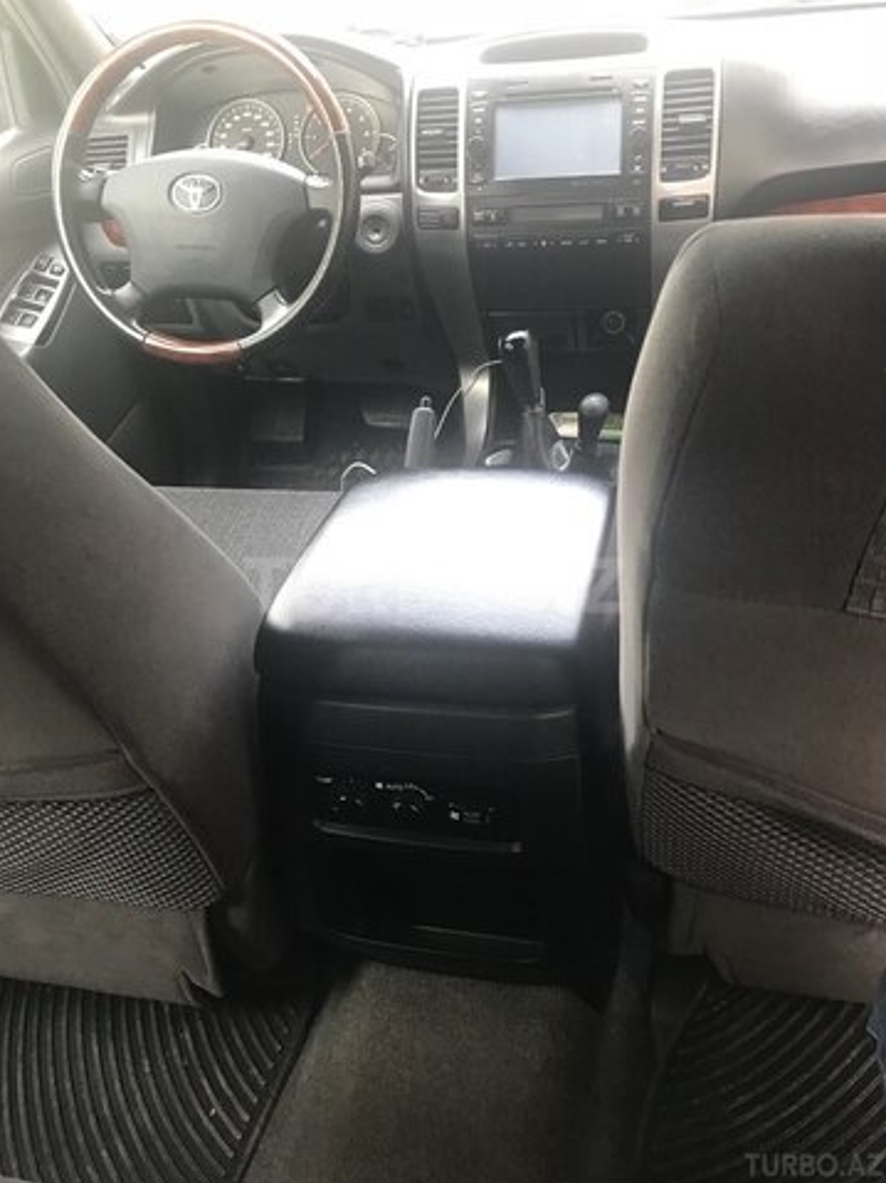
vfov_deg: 61.7
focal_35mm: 29
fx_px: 990
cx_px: 434
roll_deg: +11.7
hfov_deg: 48.2
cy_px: 585
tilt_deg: -36.6
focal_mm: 3.99
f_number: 1.8
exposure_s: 1/18
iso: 40
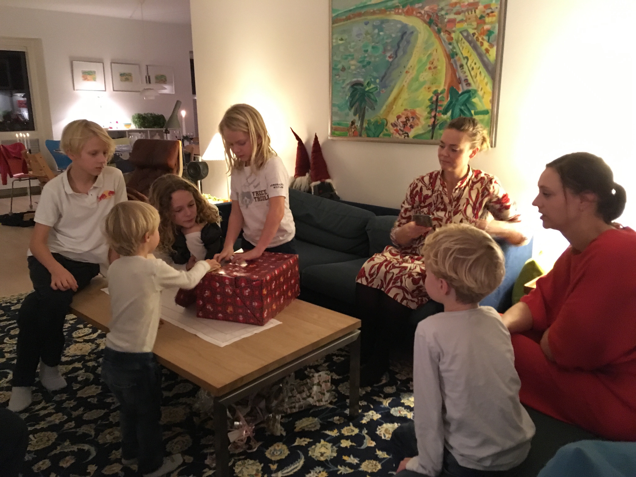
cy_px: 238
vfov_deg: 48.2
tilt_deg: -15.1
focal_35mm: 29
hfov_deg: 61.7
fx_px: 533
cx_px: 318
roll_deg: +0.5
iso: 640
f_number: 2.2
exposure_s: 1/17
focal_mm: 4.15
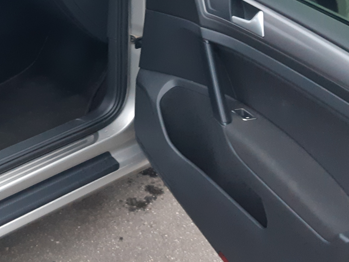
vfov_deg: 26.0
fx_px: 555
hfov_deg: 34.0
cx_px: 78
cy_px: 45
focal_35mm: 55
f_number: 1.7
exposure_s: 1/24
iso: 200
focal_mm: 3.93
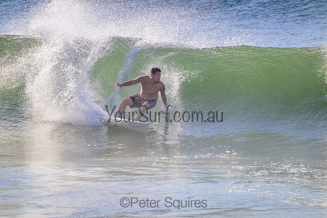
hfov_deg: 2.6
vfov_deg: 1.7
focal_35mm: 800
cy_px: 109
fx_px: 7268
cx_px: 164
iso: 900
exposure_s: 1/2000
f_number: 11
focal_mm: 800
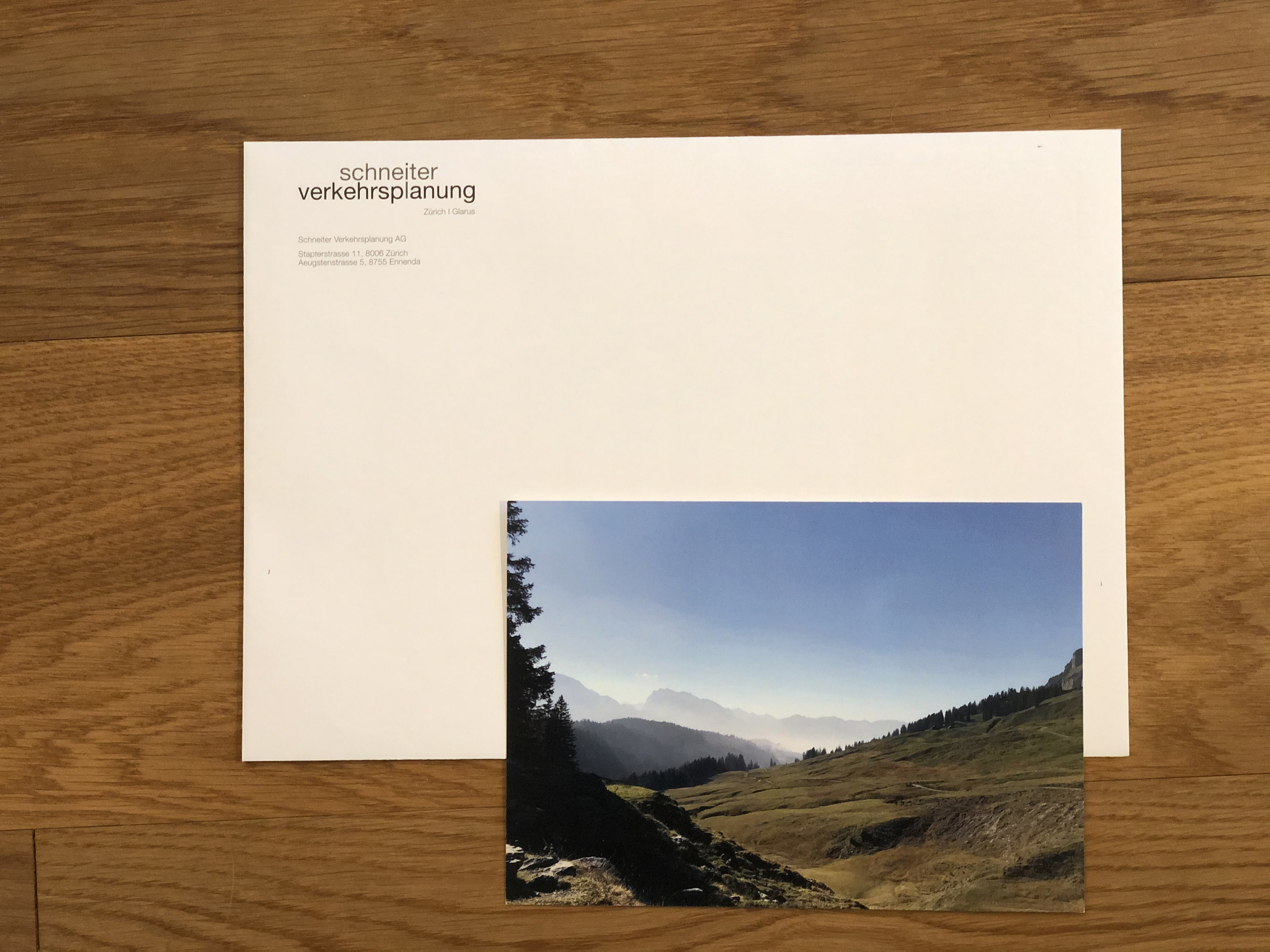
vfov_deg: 28.0
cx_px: 635
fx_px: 1908
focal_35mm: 52
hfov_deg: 36.8
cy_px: 476
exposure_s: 1/33
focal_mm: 6
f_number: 2.4
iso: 80
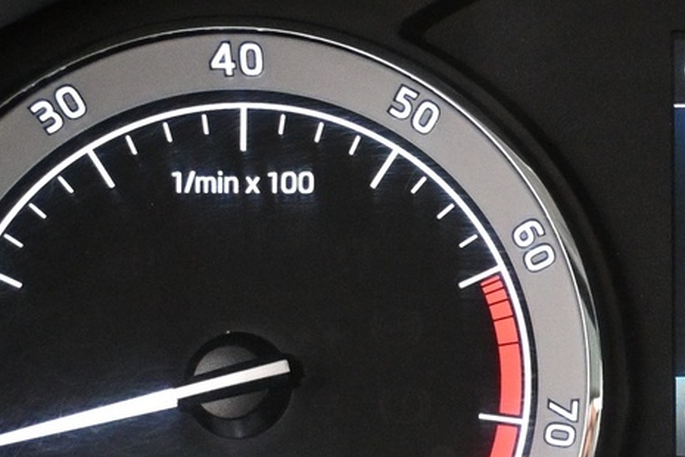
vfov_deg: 10.4
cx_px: 846
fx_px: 2488
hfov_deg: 15.1
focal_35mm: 131
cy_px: 392
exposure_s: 1/30
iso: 4000
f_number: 4.2
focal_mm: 25
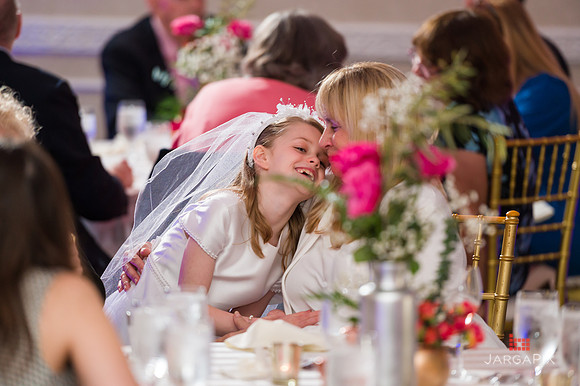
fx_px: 3220
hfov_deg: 10.3
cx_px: 290
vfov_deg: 6.9
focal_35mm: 200
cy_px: 193
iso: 1600
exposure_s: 1/200
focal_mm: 200
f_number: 3.2
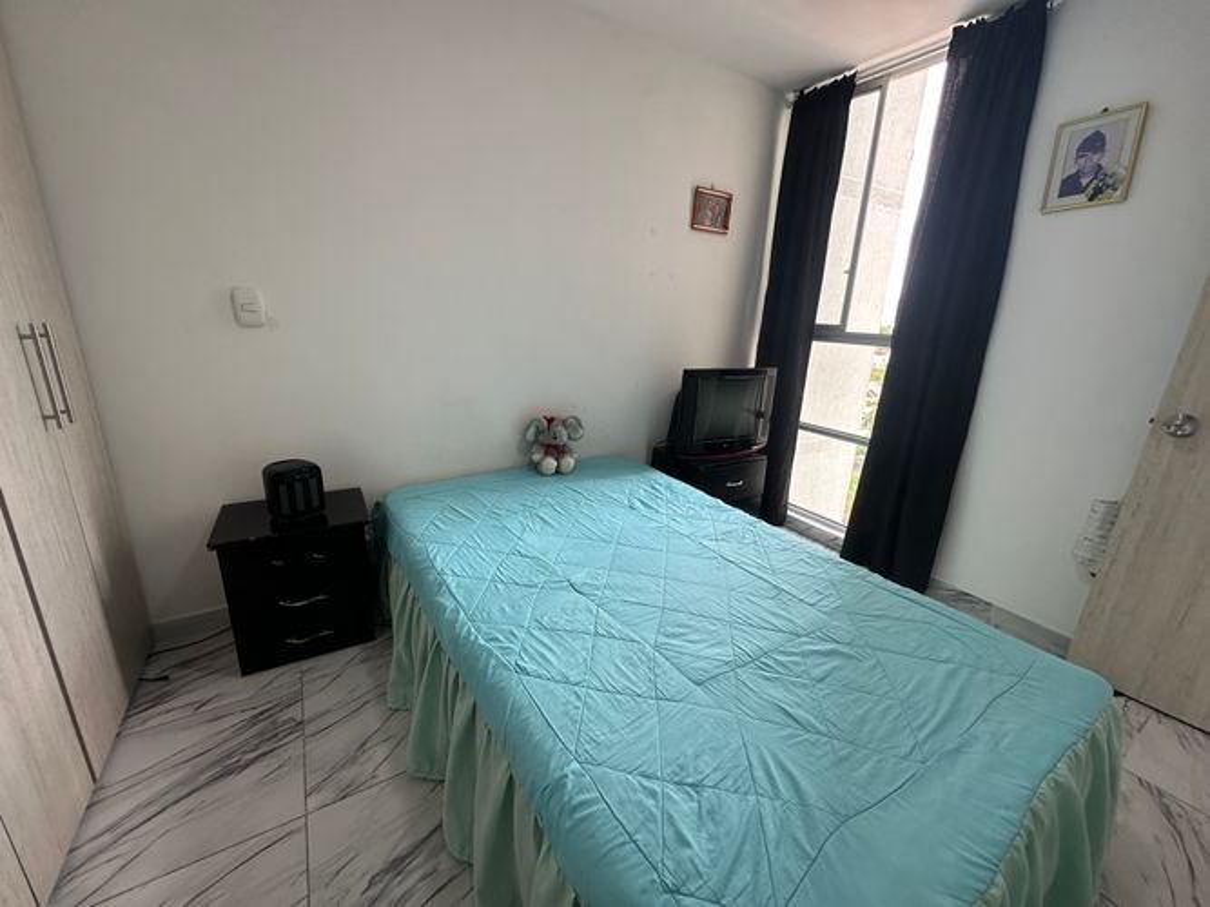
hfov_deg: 102.1
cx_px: 605
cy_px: 454
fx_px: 489
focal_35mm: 14
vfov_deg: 85.7
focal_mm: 2.22
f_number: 2.2
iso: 64
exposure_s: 1/99
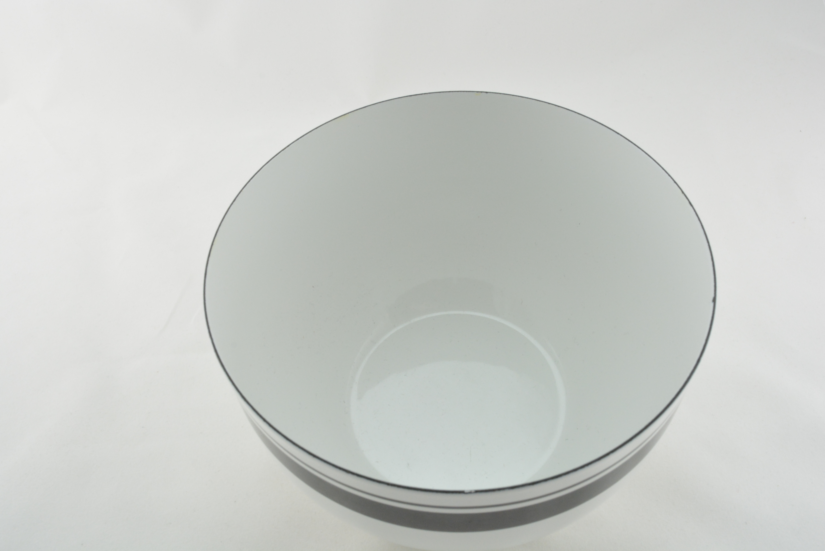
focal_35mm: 33
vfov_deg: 40.0
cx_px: 412
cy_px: 276
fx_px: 756
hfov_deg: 57.2
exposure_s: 1/15
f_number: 22
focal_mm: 22
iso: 1250
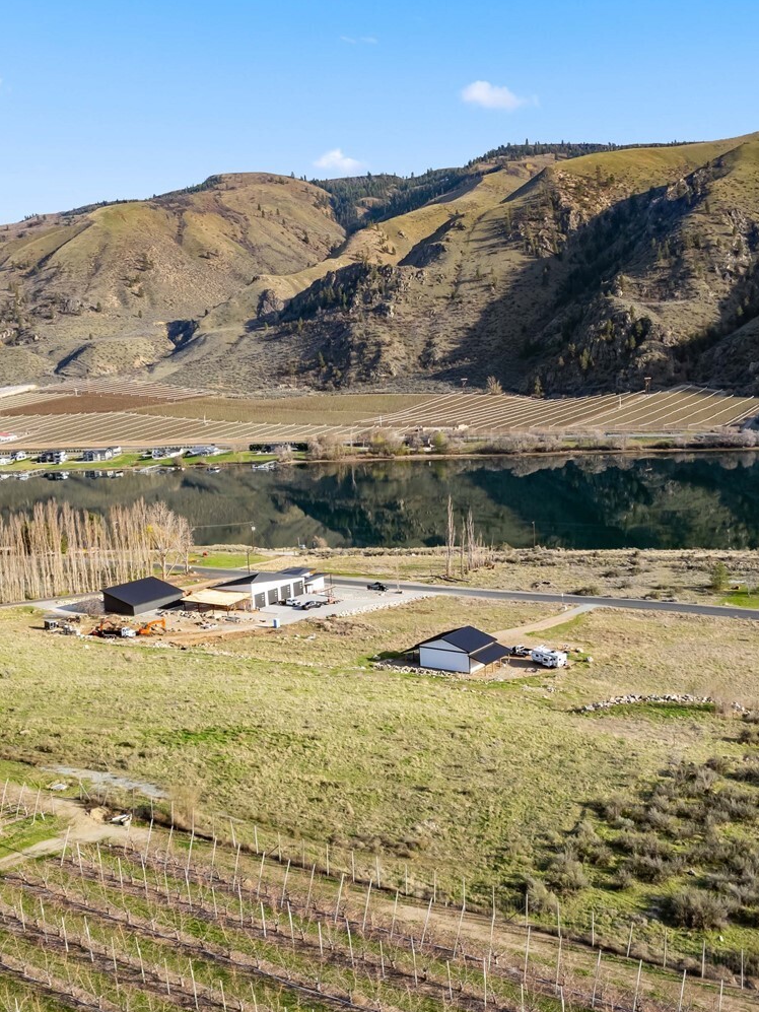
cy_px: 556
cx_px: 373
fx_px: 1052
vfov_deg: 51.3
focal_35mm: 36
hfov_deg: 39.7
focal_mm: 8.38
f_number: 2.8
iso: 100
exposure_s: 1/800
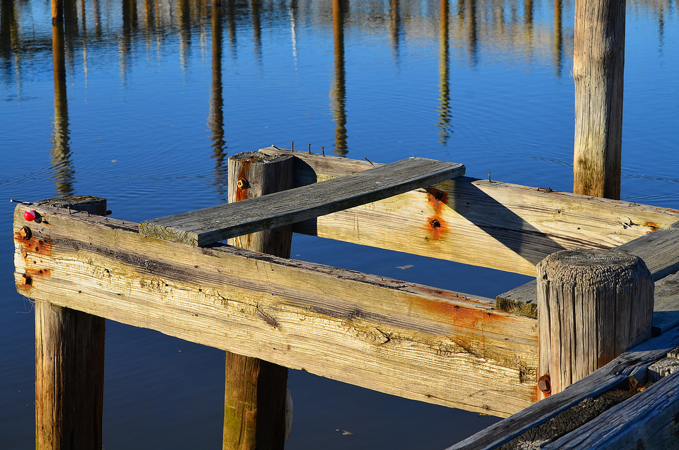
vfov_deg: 16.5
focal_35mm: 82
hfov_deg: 24.7
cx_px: 340
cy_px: 225
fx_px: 1553
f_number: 8
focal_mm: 55
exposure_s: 1/250
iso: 100
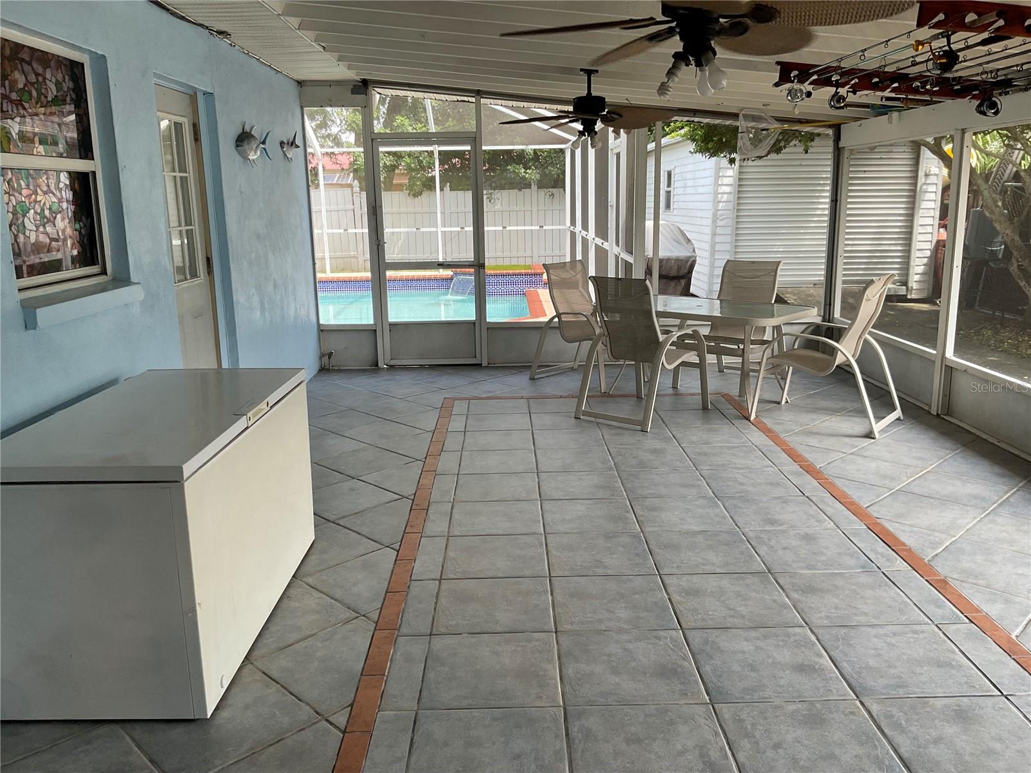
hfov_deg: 61.7
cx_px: 516
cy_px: 386
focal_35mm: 29
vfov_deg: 48.2
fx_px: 864
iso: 32
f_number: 1.8
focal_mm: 3
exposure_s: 1/120
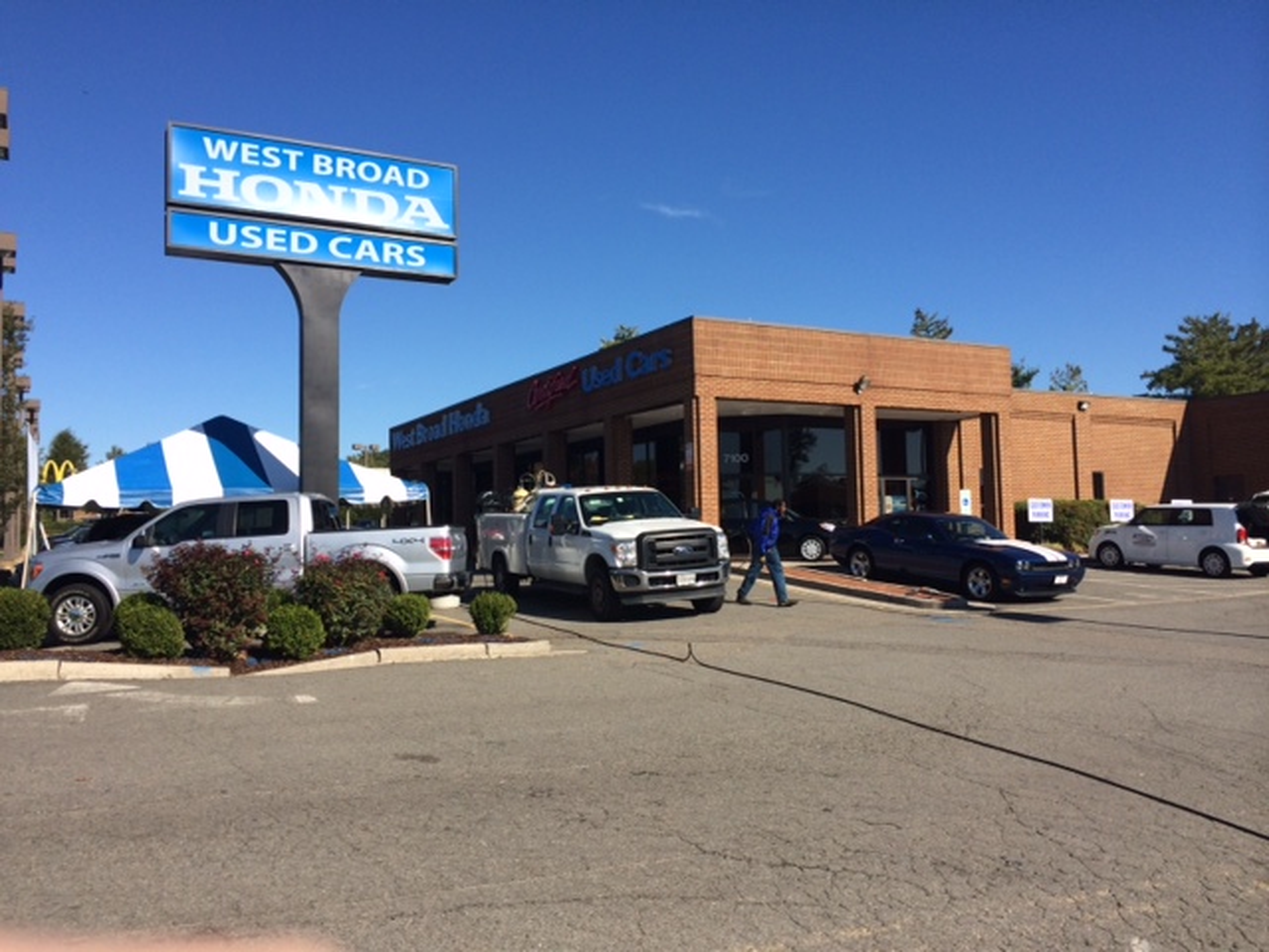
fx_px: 1100
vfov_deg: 46.8
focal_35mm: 30
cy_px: 476
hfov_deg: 60.0
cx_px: 634
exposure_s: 1/2160
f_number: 2.2
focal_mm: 4.12
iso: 32
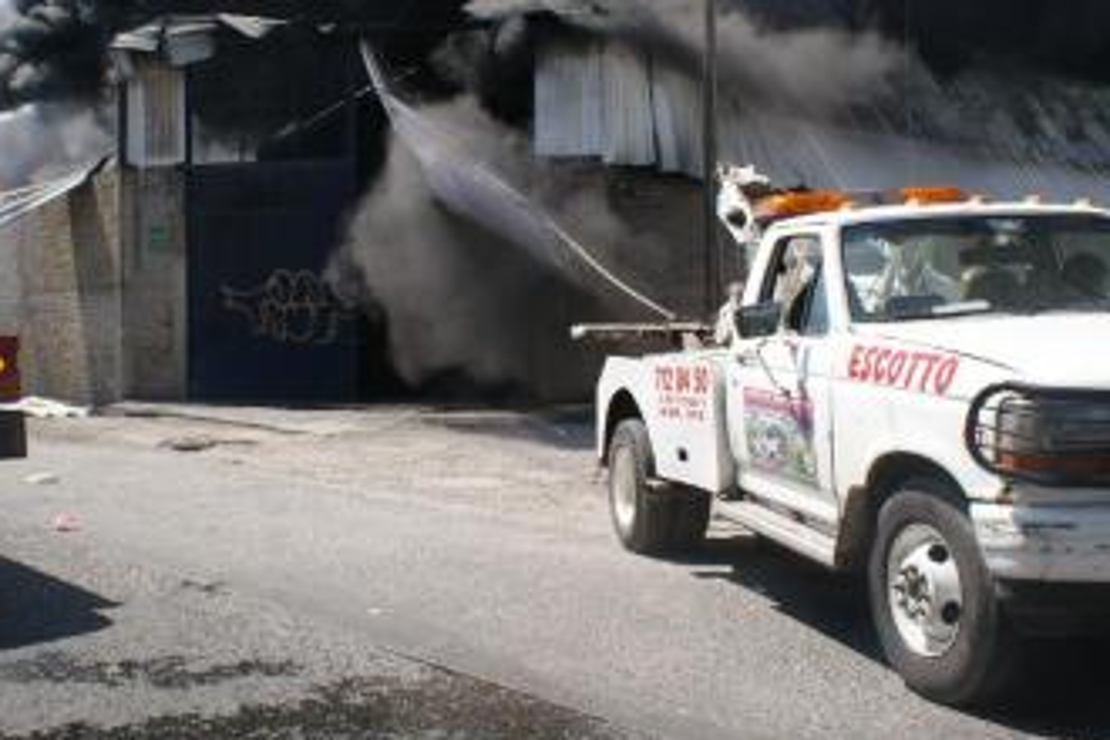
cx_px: 501
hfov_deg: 48.4
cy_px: 314
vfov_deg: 33.3
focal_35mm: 40
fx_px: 1233
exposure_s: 1/160
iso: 100
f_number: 10
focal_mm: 22
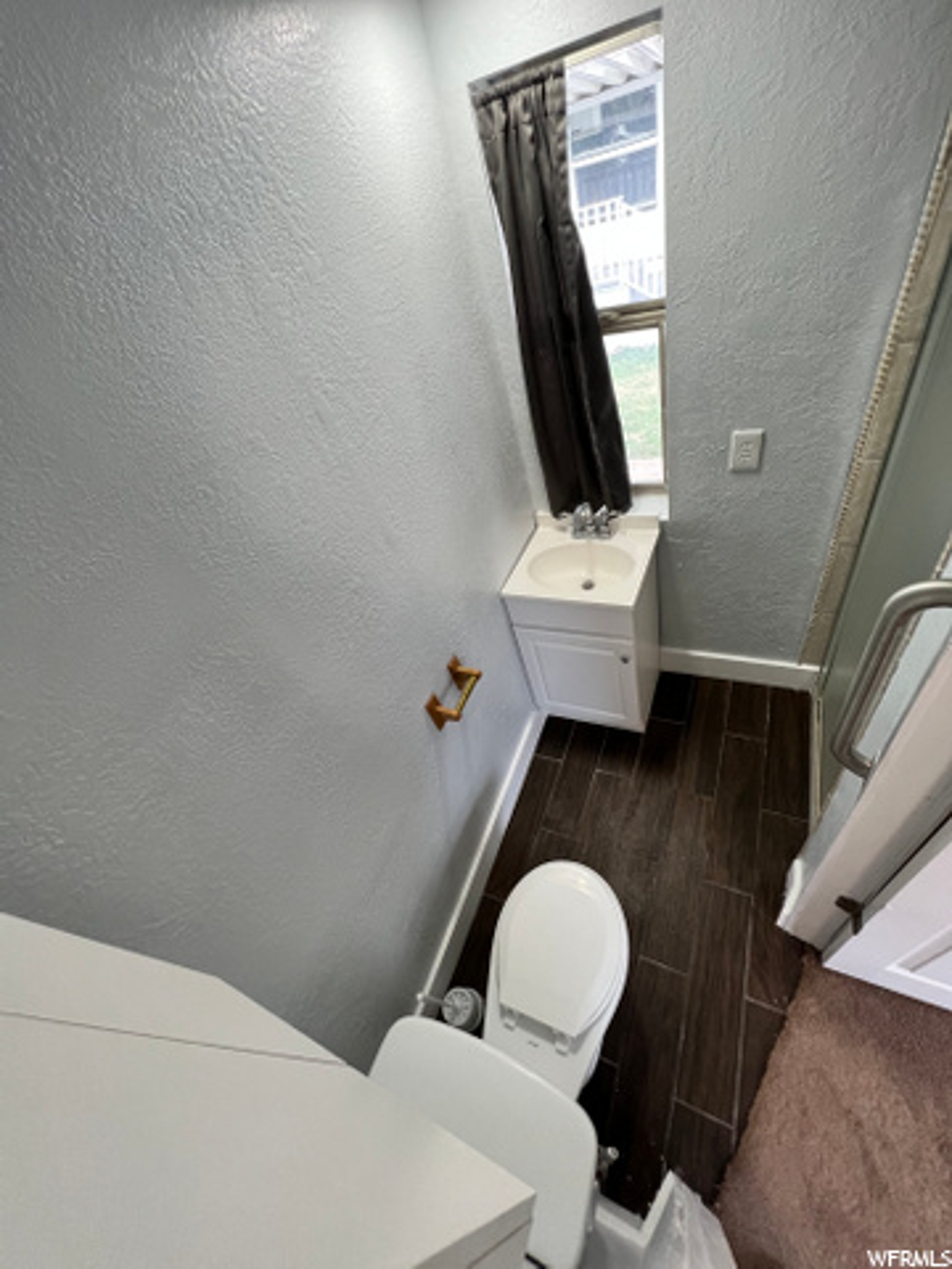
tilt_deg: -45.0
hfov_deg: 89.9
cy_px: 634
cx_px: 476
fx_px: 477
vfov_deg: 106.2
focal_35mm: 13
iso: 200
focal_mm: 1.57
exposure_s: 1/120
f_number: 1.8
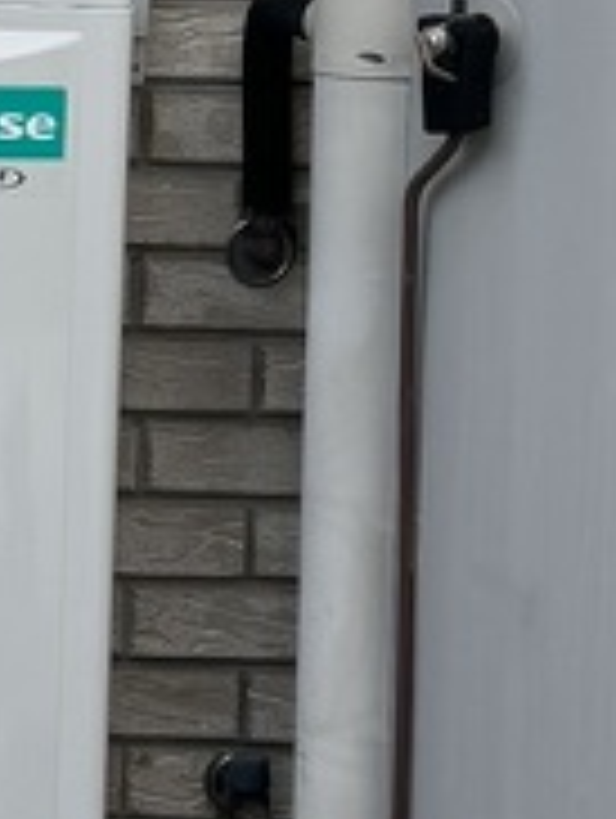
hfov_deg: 10.7
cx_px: -247
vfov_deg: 14.5
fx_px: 3196
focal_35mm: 135
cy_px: 166
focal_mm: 6.76
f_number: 1.78
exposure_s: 1/1094
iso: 80
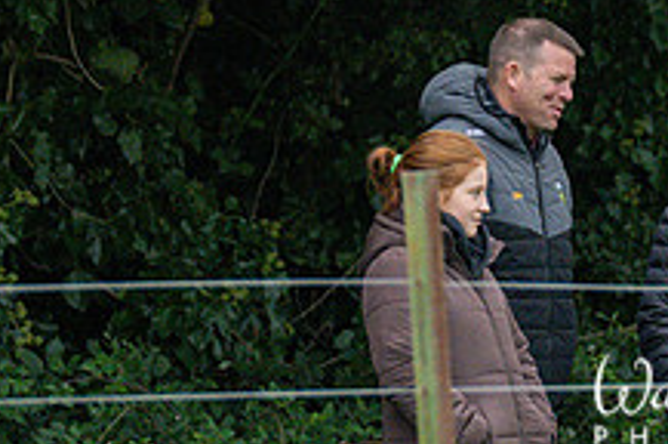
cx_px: 794
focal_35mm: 1203
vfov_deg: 1.1
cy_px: 339
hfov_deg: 1.7
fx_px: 22289
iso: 2500
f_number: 2.8
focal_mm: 300
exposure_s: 1/6400
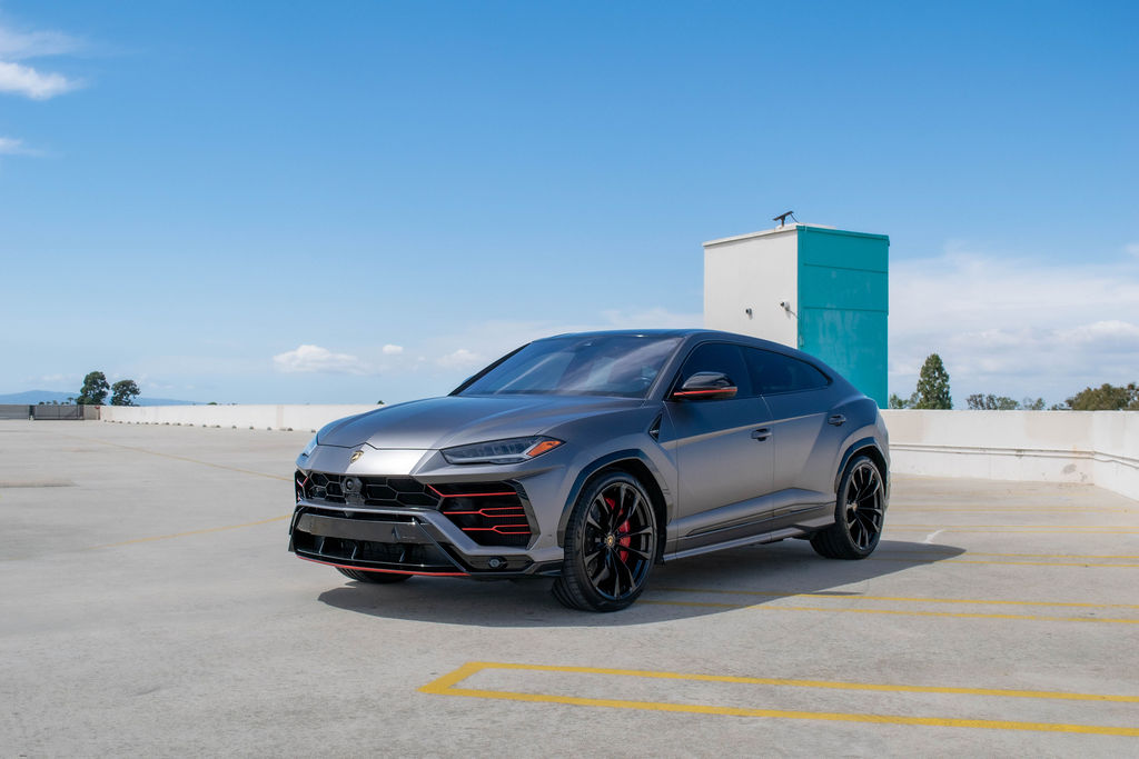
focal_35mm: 39
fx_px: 1234
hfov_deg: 49.5
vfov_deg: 34.2
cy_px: 380
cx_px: 570
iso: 400
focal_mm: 26
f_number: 8
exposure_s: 1/2000
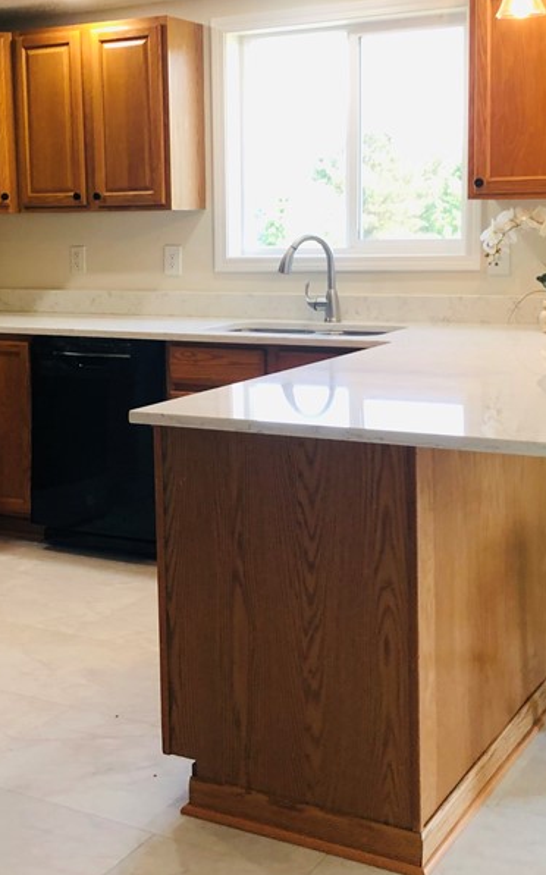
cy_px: 326
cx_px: 175
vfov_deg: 39.3
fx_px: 1215
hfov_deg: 25.2
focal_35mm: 51
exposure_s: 1/40
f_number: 1.8
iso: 25
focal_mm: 3.99
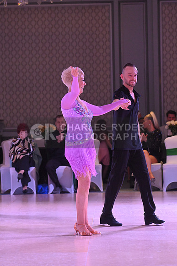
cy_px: 133
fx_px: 1400
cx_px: 88
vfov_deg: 10.8
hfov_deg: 7.2
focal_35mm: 190
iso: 5000
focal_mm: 190
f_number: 6.3
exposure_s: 1/400
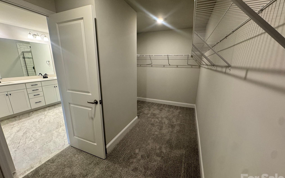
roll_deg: -0.7
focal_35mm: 15
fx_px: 117
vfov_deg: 74.7
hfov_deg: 101.5
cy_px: 93
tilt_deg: -14.6
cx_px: 142
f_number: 2.2
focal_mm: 2.22
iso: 200
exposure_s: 1/60
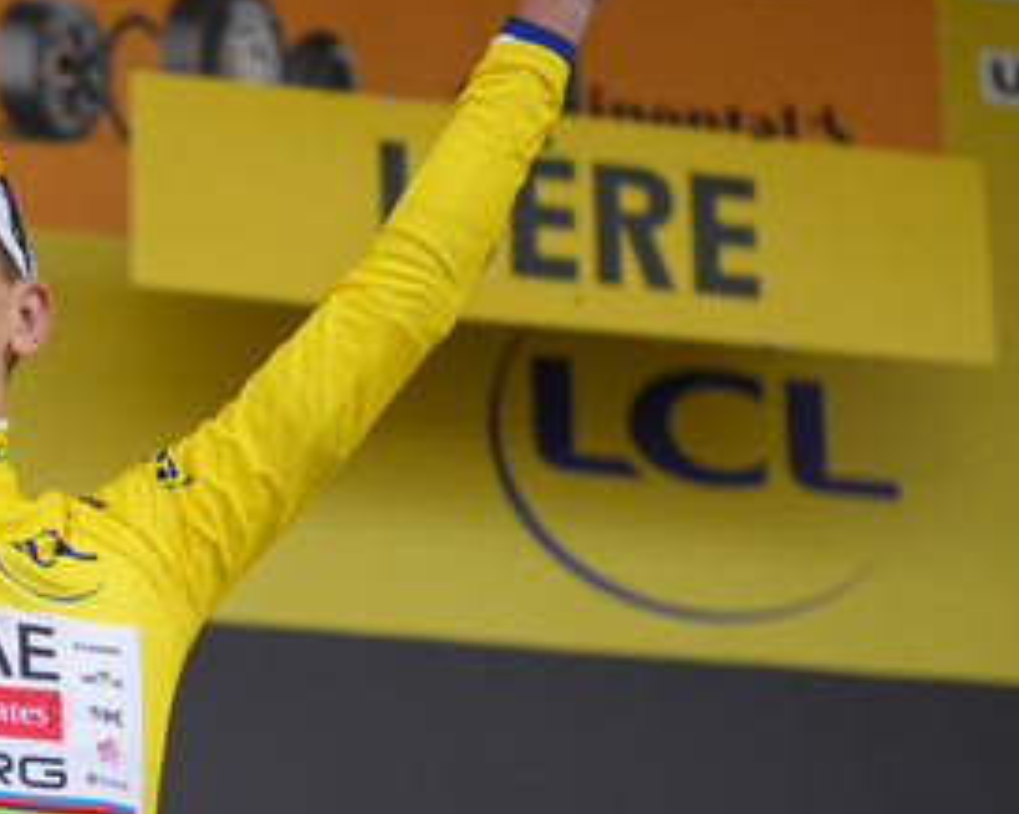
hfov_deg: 10.8
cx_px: -142
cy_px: 661
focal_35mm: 176
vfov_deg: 8.8
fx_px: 5304
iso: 200
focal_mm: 50
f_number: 1.3
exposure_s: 1/3200
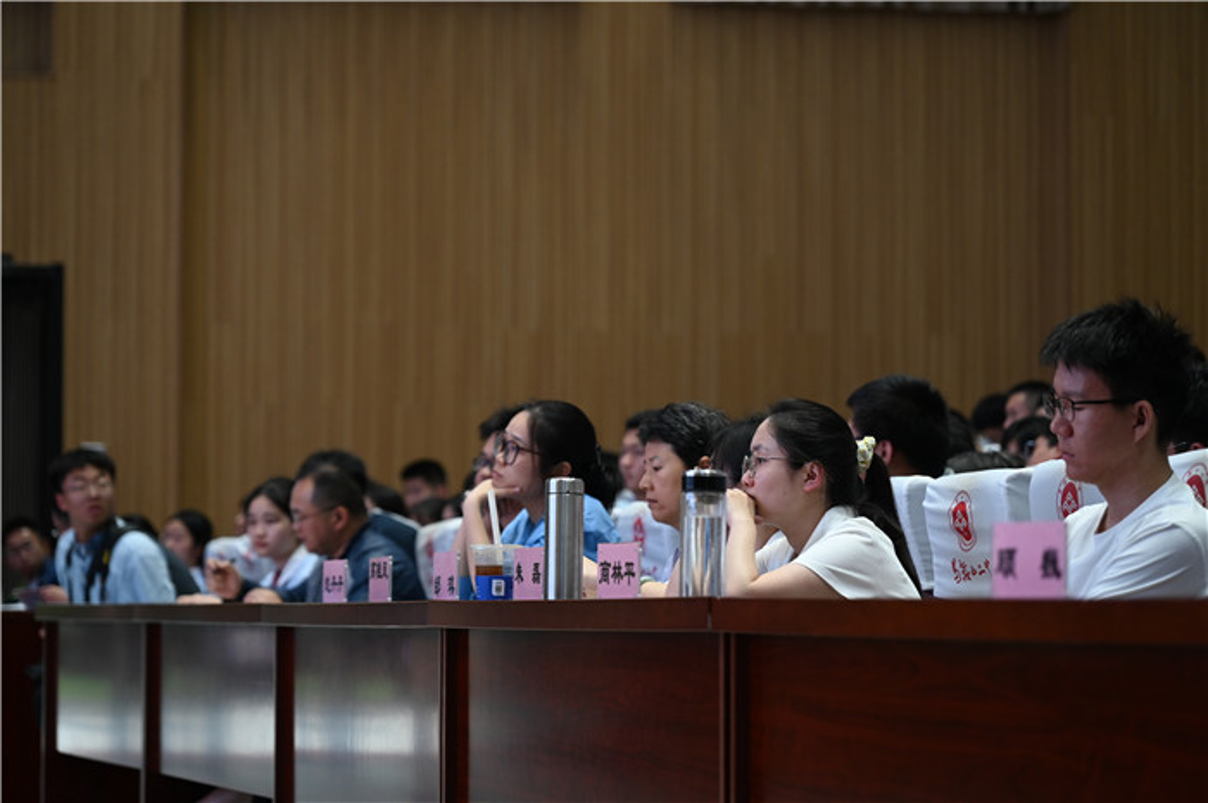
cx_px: 604
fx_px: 4022
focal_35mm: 120
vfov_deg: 11.4
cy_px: 402
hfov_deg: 17.1
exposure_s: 1/100
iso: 800
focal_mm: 120
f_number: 4
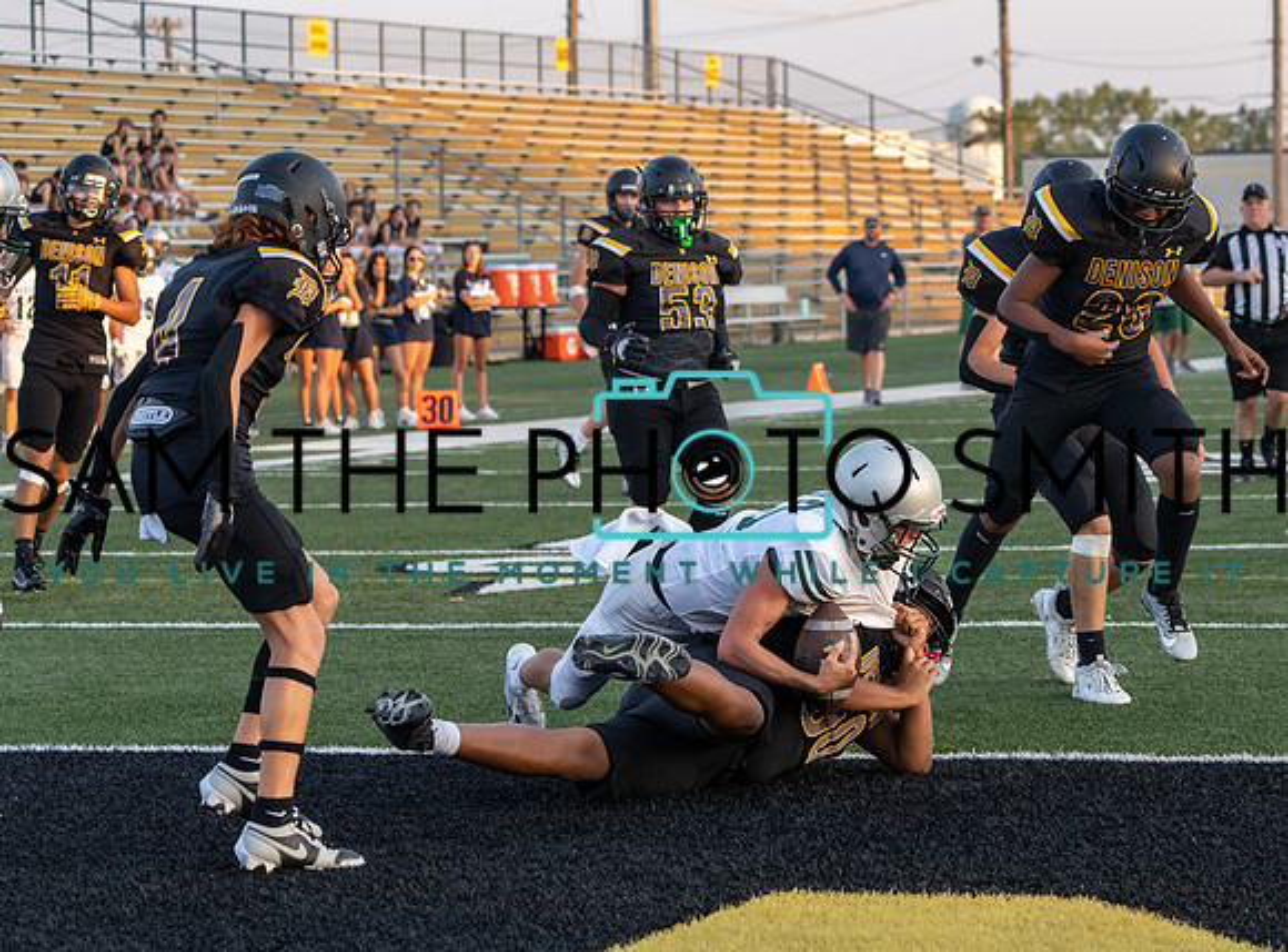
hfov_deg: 15.0
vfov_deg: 11.1
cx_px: 850
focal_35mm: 132
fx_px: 4882
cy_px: 495
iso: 1250
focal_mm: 100
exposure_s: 1/1000
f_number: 5.6
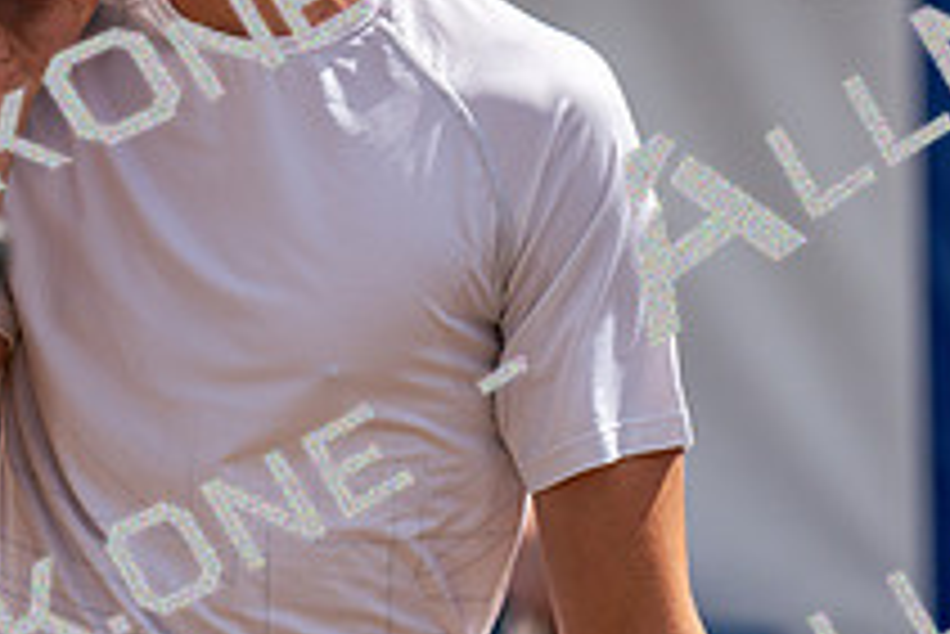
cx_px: 239
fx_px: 14497
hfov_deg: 3.8
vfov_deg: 2.5
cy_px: -79
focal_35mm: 549
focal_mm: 200
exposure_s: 1/2500
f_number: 4
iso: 100
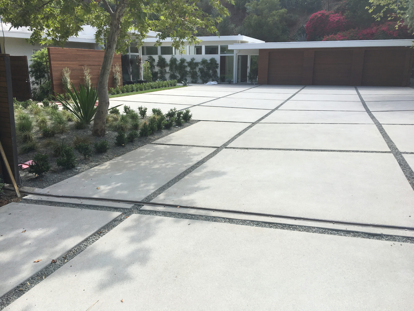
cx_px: 207
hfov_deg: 61.7
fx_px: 347
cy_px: 156
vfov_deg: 48.2
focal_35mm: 29
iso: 25
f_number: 2.2
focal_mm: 4.15
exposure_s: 1/761
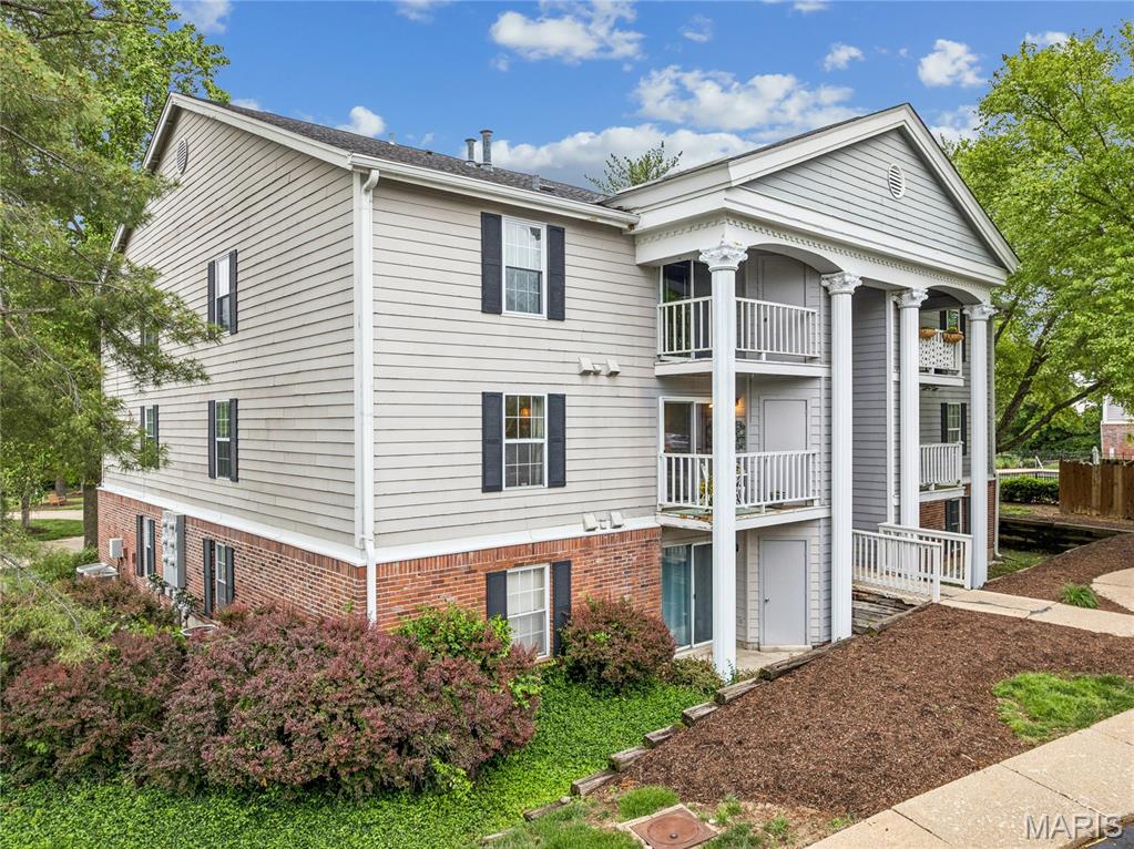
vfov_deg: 56.8
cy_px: 424
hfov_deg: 71.6
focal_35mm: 24
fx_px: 786
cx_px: 567
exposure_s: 1/20
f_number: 2.8
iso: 110
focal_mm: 12.3
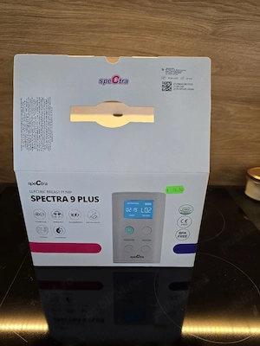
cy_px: 173
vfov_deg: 73.9
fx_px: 230
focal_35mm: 23
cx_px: 130
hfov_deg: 58.9
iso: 250
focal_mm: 6.3
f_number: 1.7
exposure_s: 1/101
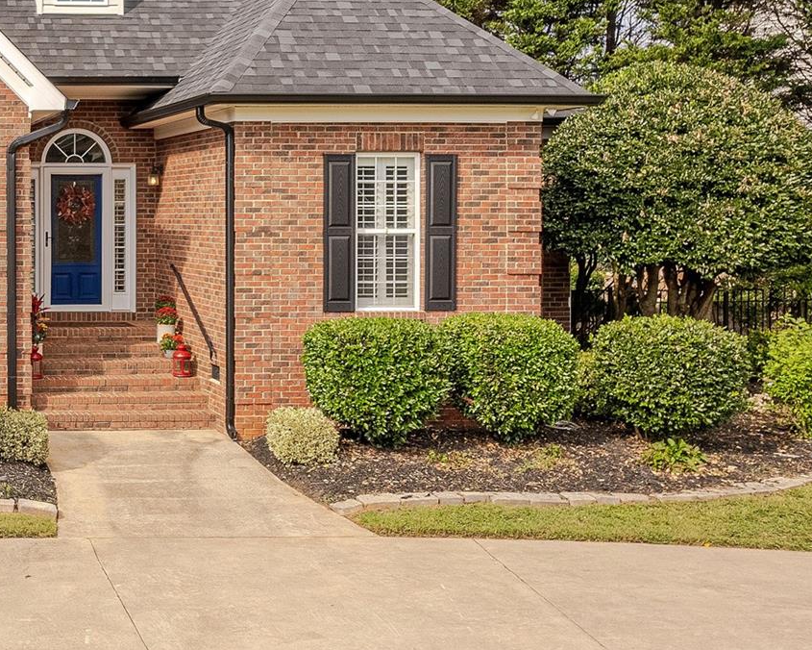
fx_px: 1202
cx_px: -133
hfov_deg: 31.9
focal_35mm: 50
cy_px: 222
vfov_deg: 30.1
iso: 110
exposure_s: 1/3200
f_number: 2.8
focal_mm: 8.38
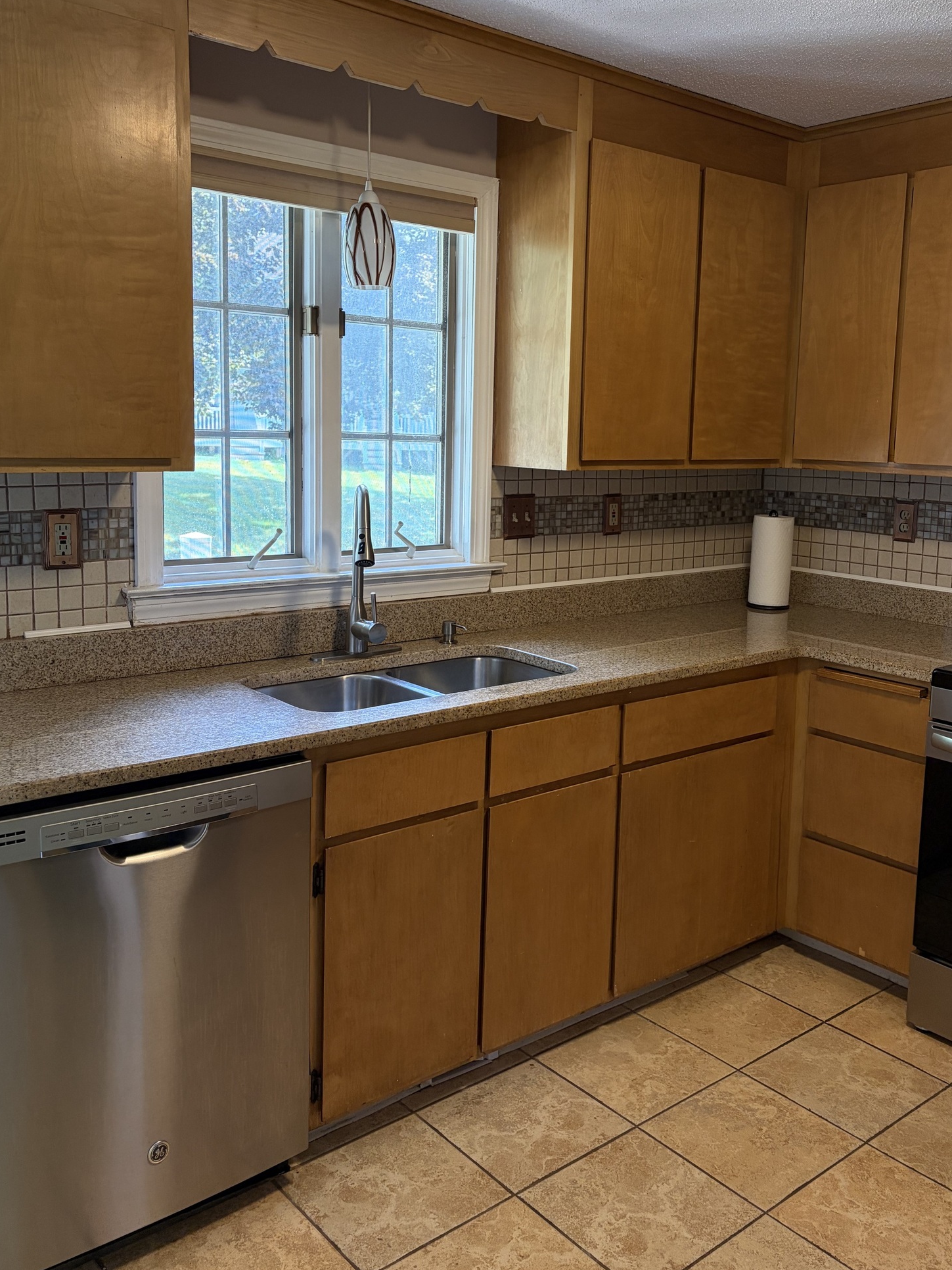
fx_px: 1137
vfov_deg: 58.2
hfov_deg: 45.3
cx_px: 539
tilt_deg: -6.6
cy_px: 566
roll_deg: -1.3
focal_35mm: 31
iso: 160
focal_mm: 5.96
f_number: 1.6
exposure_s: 1/60
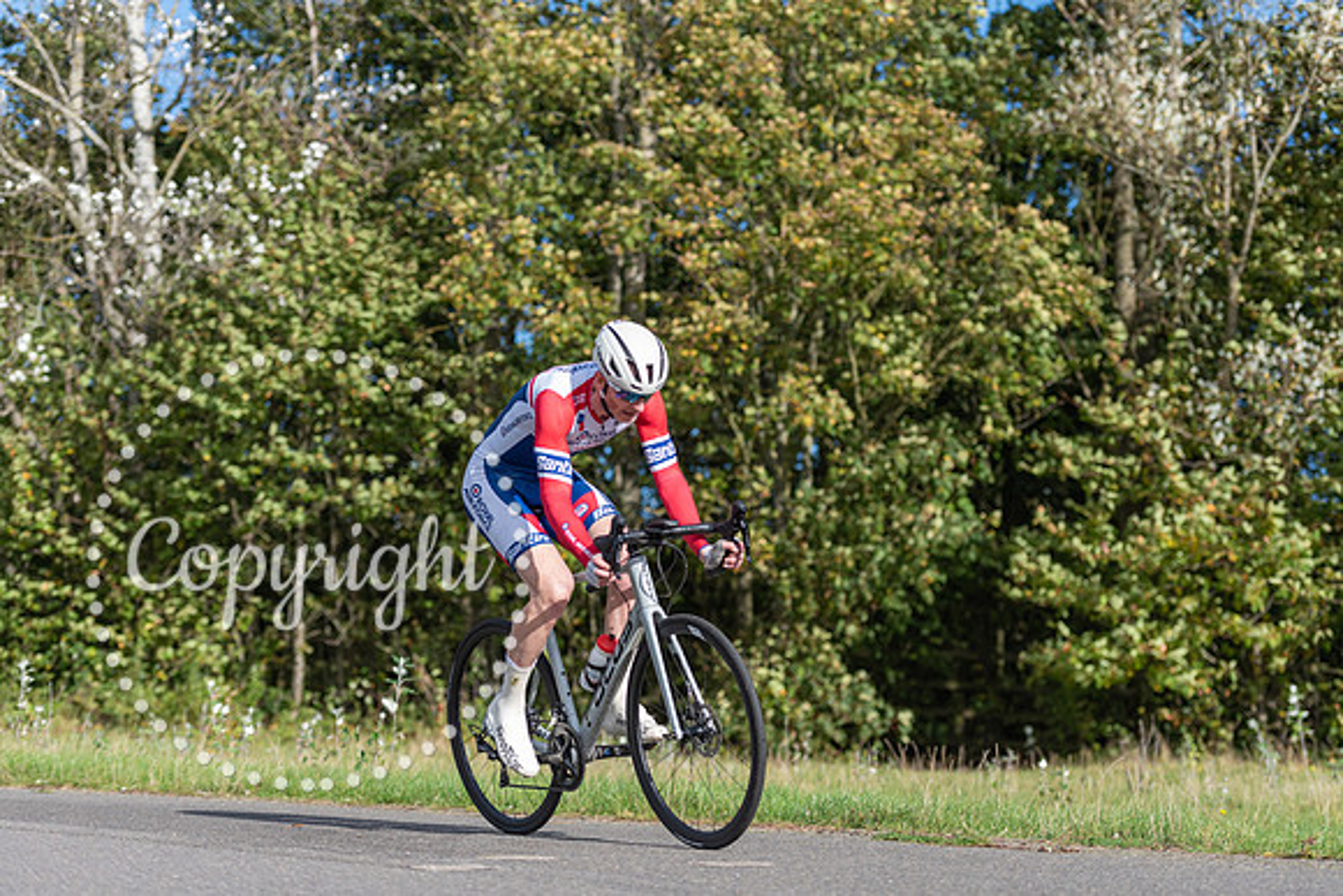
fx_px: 3358
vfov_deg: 15.2
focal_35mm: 90
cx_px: 672
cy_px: 448
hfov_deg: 22.6
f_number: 2.8
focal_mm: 90
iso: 160
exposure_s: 1/2000
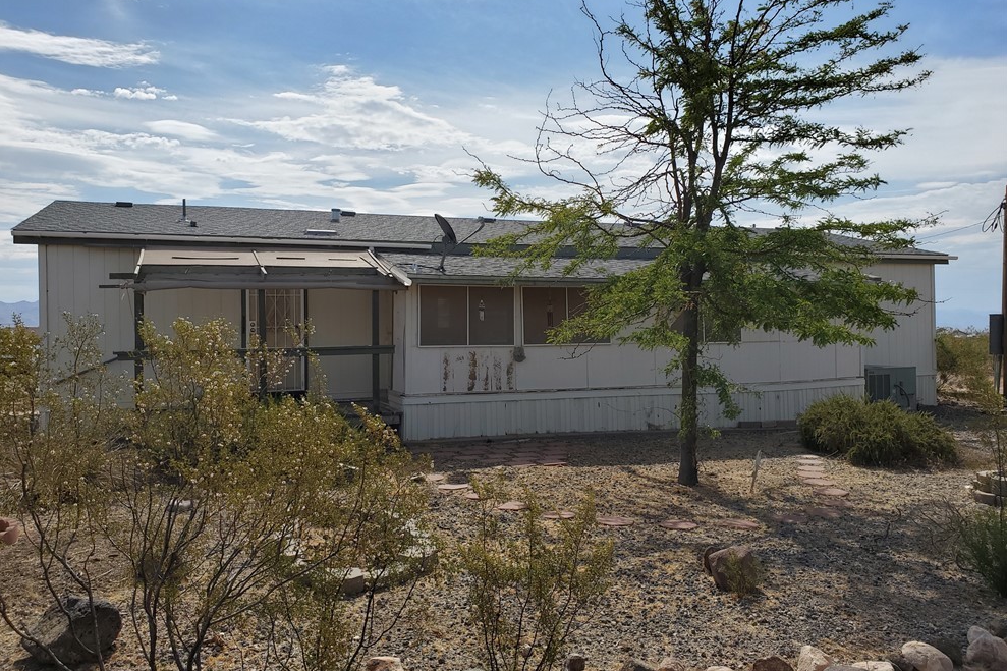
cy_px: 313
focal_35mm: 28
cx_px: 487
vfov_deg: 46.4
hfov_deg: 65.5
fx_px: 783
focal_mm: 4.3
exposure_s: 1/3108
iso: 50
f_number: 2.4
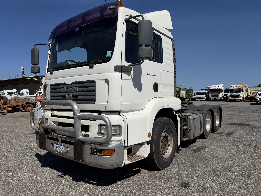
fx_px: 181
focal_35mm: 24
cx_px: 130
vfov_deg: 56.8
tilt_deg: -3.1
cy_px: 98
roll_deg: +1.3
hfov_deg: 71.6
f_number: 1.78
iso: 80
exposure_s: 1/11905
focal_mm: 6.76
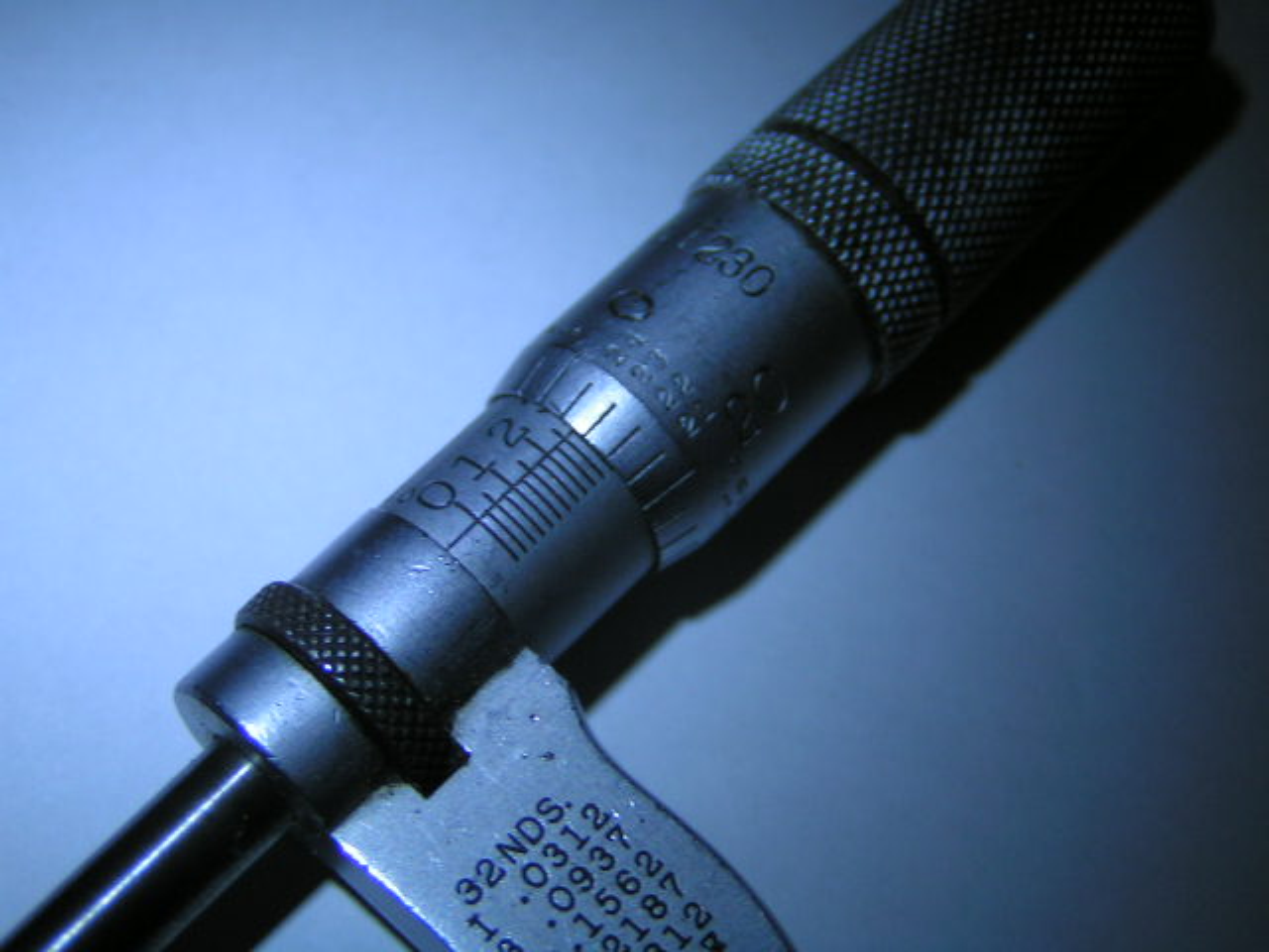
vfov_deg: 23.3
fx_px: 2310
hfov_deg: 30.7
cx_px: 634
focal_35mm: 63
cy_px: 476
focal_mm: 9.7
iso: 50
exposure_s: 1/60
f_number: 3.2
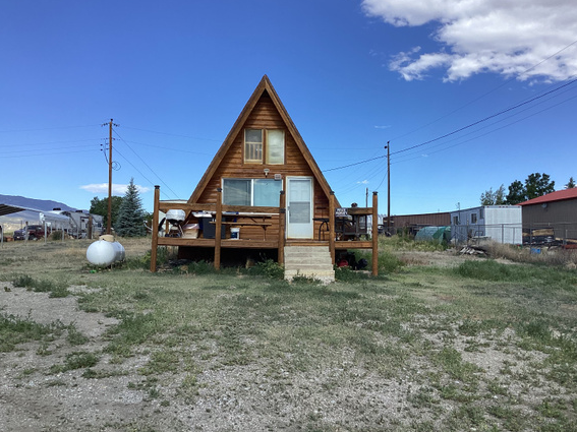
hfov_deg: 52.6
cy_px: 222
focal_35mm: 35
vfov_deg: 40.7
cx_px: 312
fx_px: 583
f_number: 2.4
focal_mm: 3.3
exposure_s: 1/1235
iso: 25
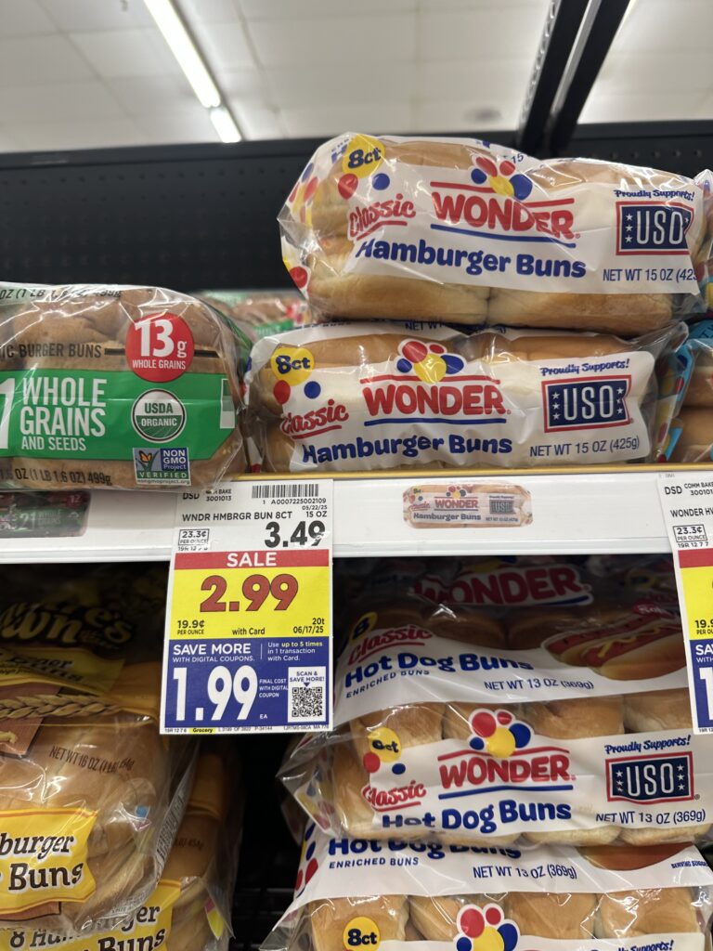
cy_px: 476
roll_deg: +0.0
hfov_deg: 56.8
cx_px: 356
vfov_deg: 71.6
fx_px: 659
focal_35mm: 24
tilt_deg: -2.2
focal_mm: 6.86
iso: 80
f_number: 1.78
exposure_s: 1/61
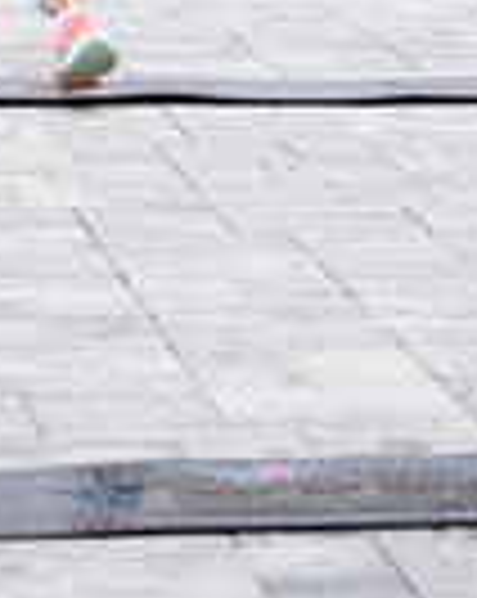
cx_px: 178
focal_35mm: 295
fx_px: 5218
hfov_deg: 5.2
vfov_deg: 6.5
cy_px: -391
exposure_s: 1/1600
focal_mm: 76
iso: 1250
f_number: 2.8
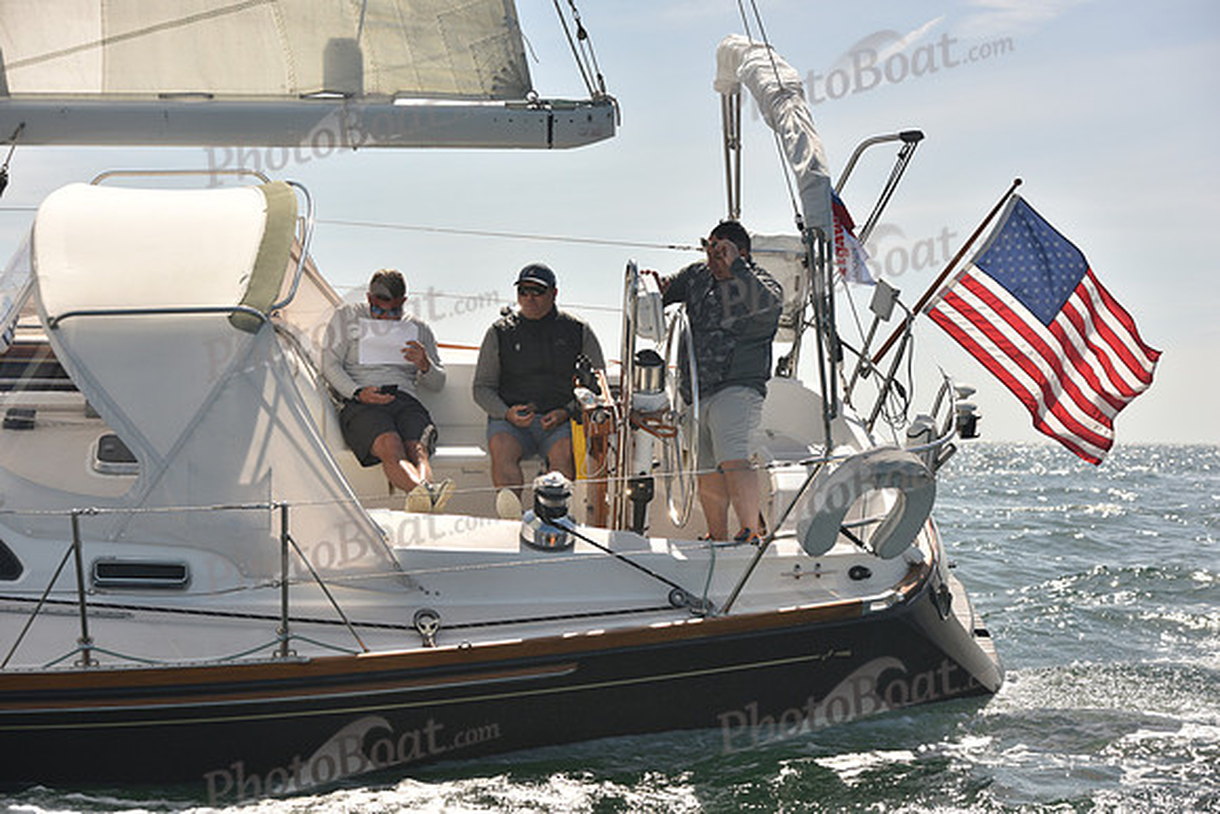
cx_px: 610
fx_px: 2373
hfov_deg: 28.8
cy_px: 407
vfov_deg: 19.5
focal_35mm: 70
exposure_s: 1/640
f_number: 6.3
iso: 250
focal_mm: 70
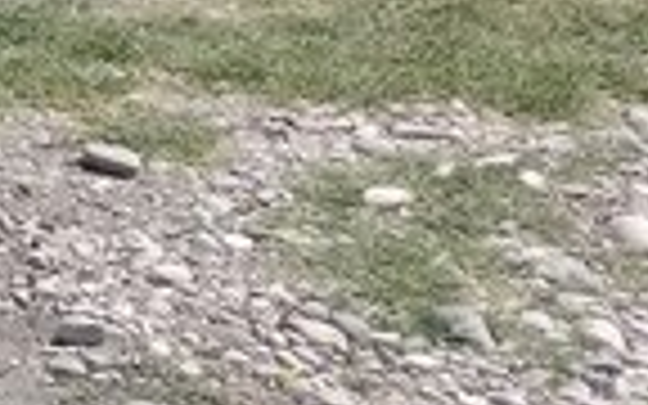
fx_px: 2667
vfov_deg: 8.4
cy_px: -281
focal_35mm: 151
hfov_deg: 11.9
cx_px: -774
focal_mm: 3.3
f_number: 2.2
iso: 50
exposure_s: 1/1302
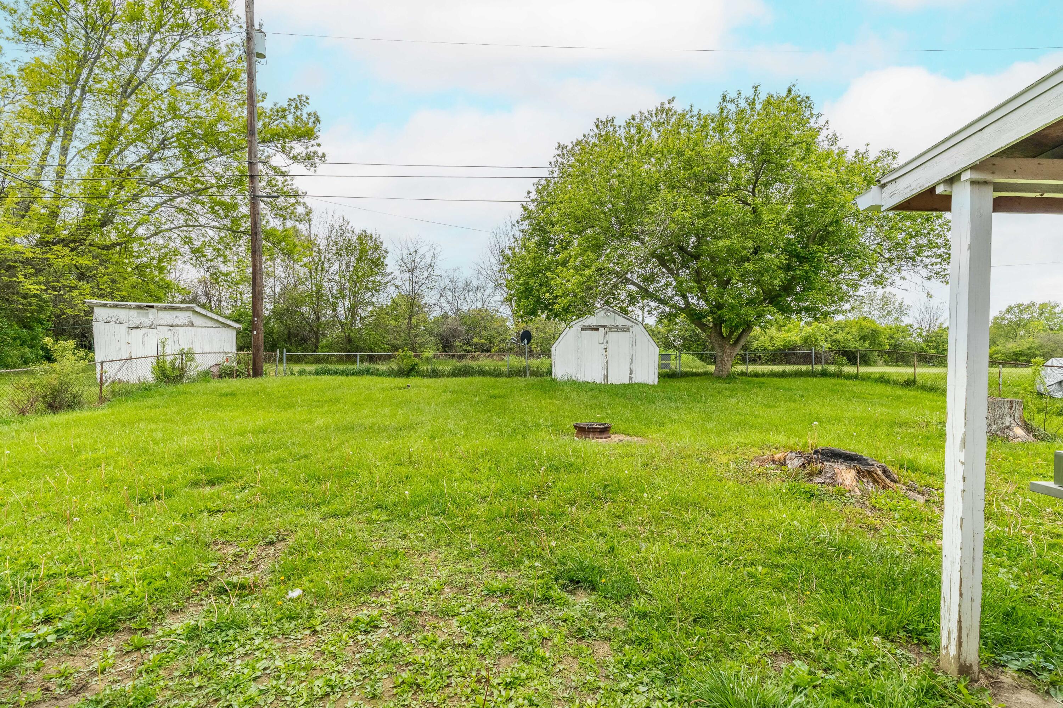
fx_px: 472
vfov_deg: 73.7
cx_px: 532
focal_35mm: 16
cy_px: 354
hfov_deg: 96.7
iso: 500
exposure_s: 1/800
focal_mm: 16
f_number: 8
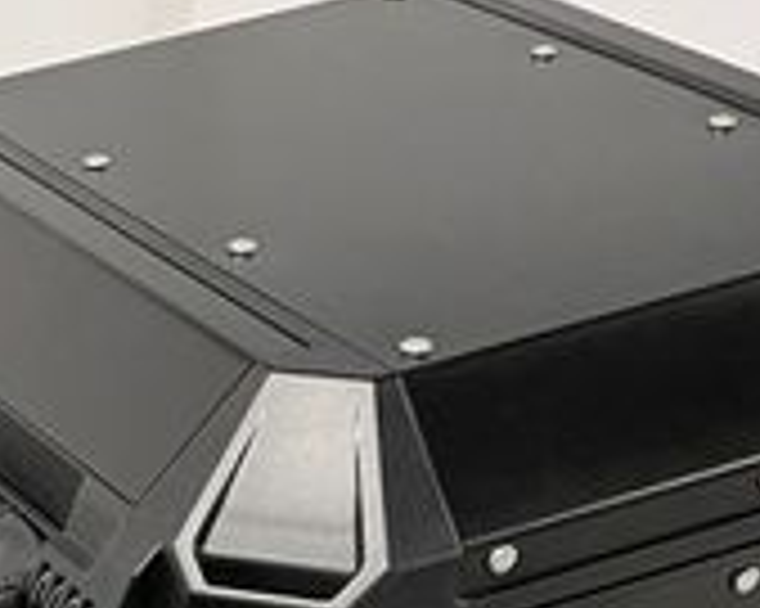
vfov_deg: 14.7
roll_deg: -0.7
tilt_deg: -25.7
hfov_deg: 17.7
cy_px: 973
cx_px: -409
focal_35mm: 96
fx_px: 2158
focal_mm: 5.1
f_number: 1.6
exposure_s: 1/50
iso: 100
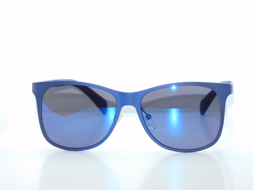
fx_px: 1827
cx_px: 126
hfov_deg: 7.9
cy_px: 95
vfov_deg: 5.9
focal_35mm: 250
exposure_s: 1/125
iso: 200
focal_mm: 44.8
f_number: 5.5
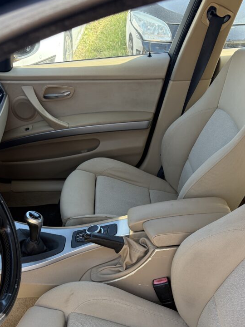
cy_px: 230
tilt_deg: -38.7
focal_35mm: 37
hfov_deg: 38.6
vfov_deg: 48.8
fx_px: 349
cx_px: 114
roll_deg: +3.0
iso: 50
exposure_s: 1/313
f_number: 1.6
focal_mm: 5.96
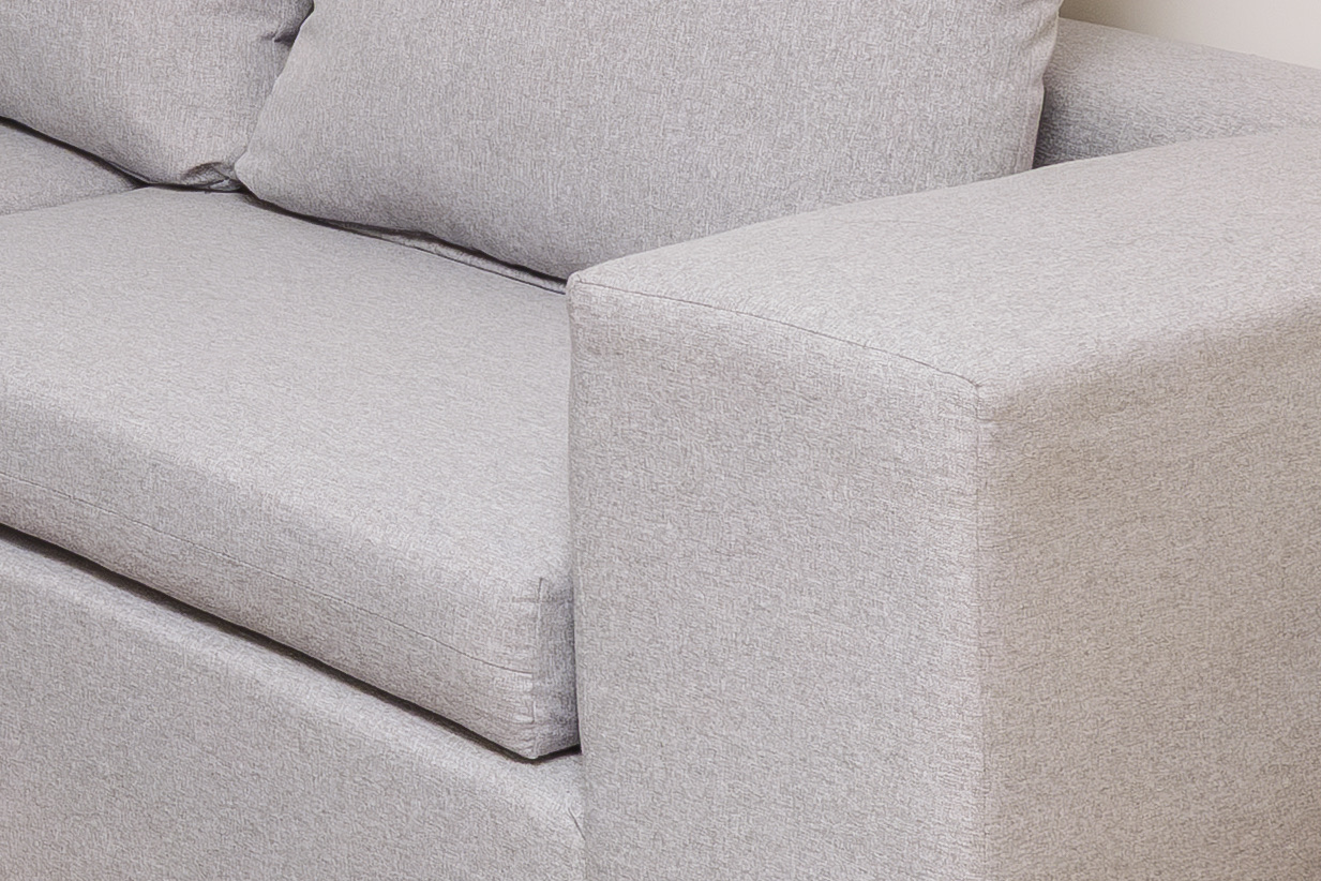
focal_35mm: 86
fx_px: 3155
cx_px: -1262
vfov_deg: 15.0
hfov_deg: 17.5
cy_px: -362
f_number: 8
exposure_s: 1/160
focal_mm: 11.6
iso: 500
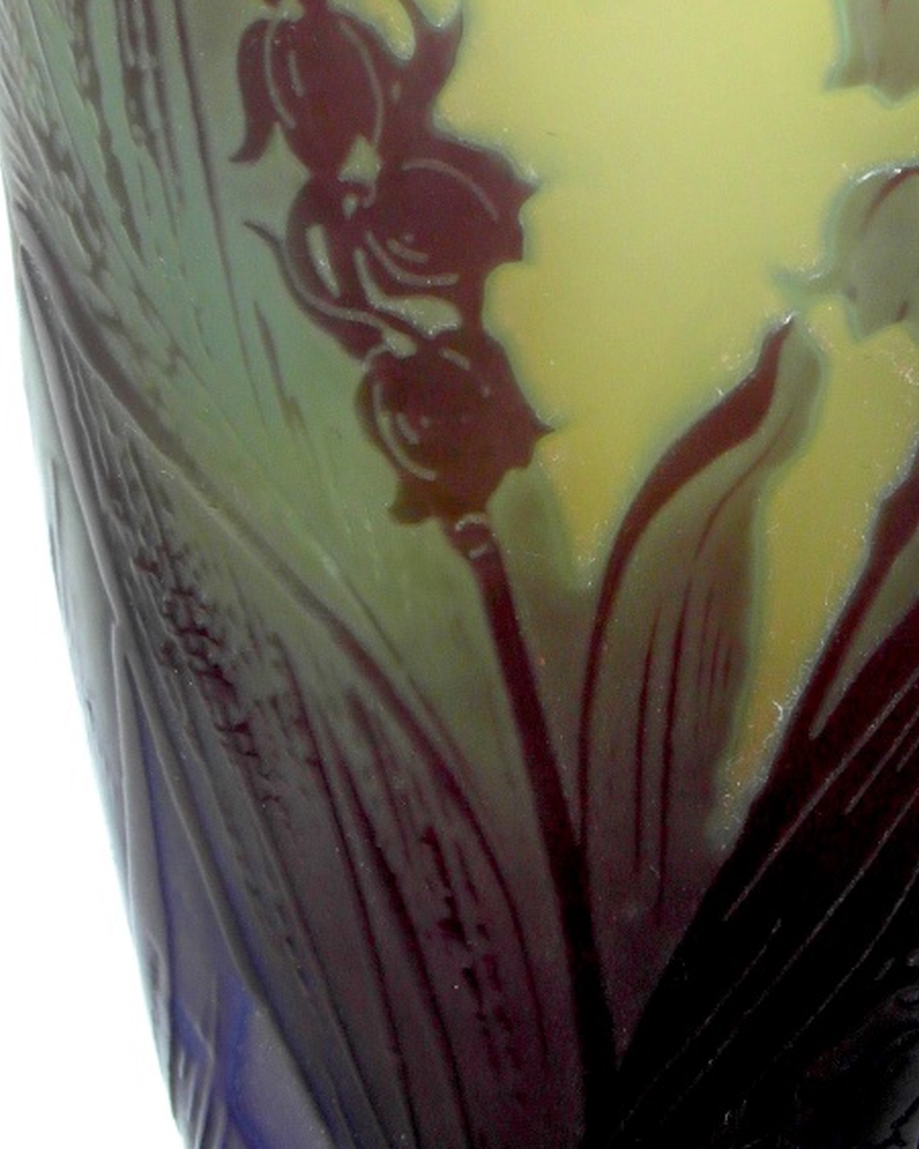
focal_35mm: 110
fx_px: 3741
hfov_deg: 14.0
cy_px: 192
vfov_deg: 17.3
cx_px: 624
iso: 80
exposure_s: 1/350
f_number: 6
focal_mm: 8.7
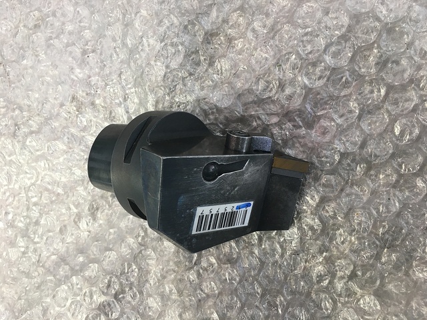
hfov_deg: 61.7
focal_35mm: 29
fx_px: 358
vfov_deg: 48.2
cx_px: 214
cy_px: 160
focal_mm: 4.15
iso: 40
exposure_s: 1/30
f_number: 2.2
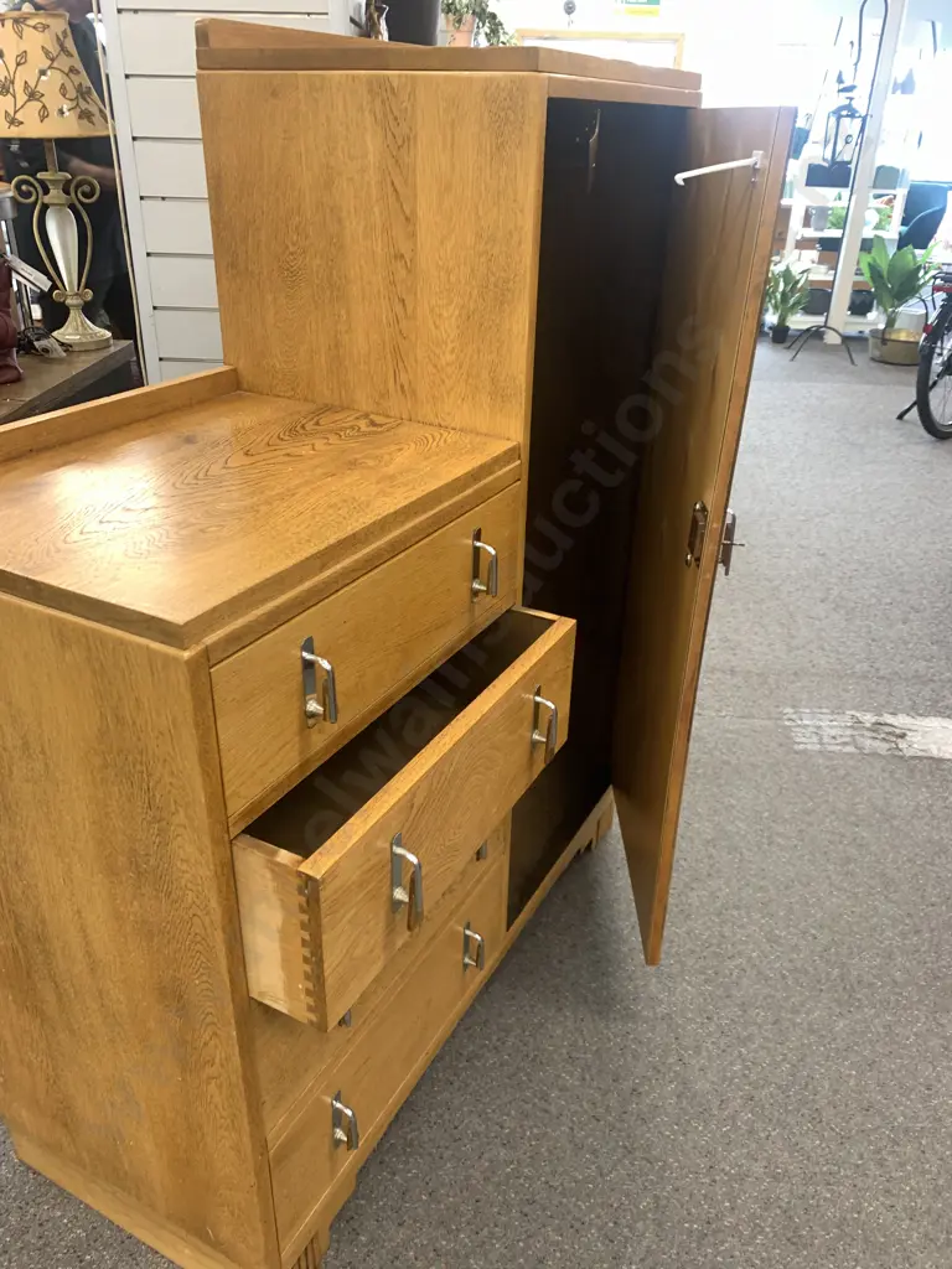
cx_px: 476
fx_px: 953
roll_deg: -2.0
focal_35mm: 26
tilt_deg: -27.3
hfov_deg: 53.1
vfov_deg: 67.3
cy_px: 634
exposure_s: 1/50
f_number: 1.8
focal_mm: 4.25
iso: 80
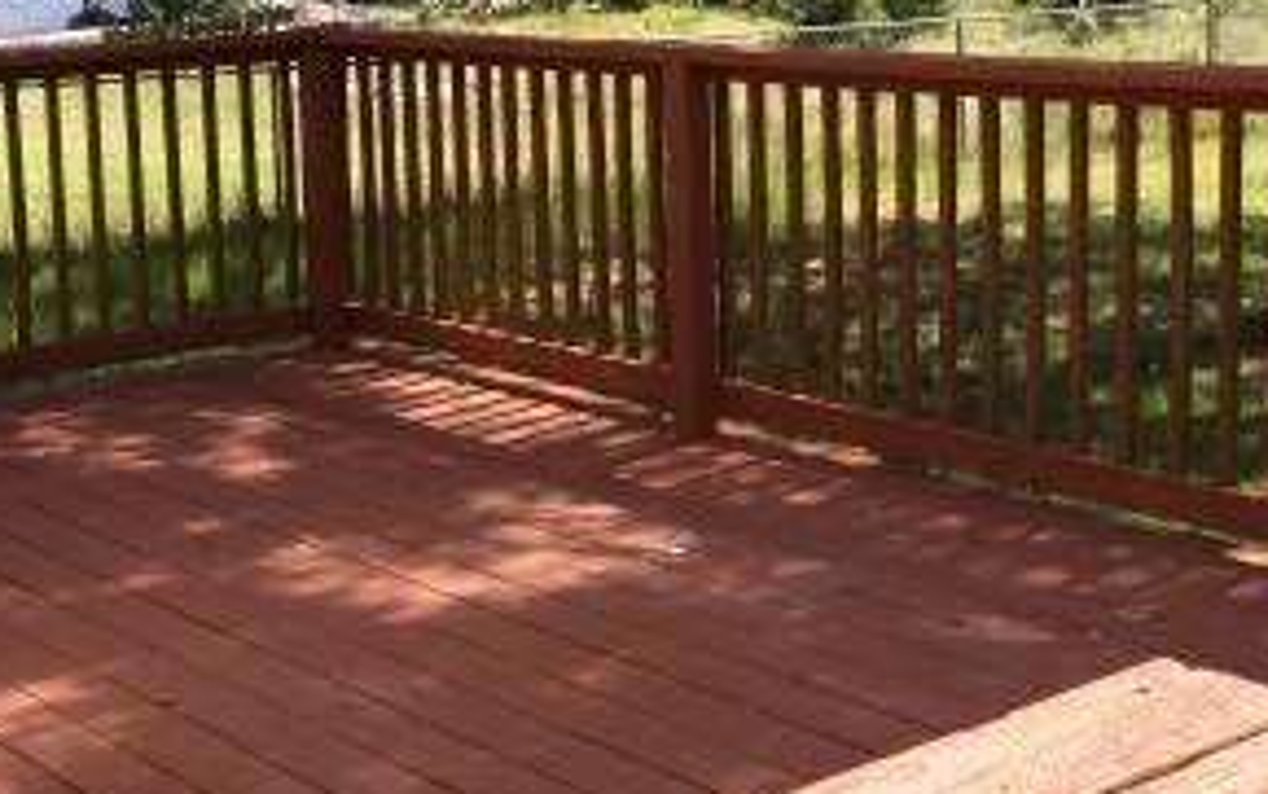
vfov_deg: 19.2
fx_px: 2351
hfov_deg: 30.2
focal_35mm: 68
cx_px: 605
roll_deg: +2.1
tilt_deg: -7.2
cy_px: 329
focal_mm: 4.15
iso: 25
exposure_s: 1/615
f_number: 2.2
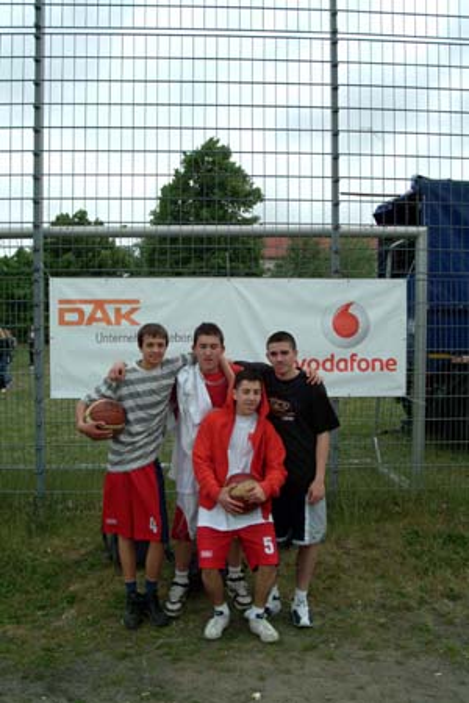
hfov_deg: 45.7
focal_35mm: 28
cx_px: 234
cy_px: 352
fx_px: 557
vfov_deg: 64.6
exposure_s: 1/350
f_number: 9.5
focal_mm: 19
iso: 400
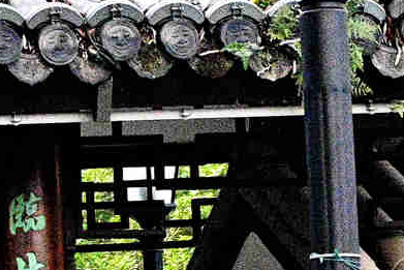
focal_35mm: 353
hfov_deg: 5.6
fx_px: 3963
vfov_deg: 3.9
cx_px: -677
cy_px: 534
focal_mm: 46
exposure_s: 1/1600
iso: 12800
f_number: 5.6
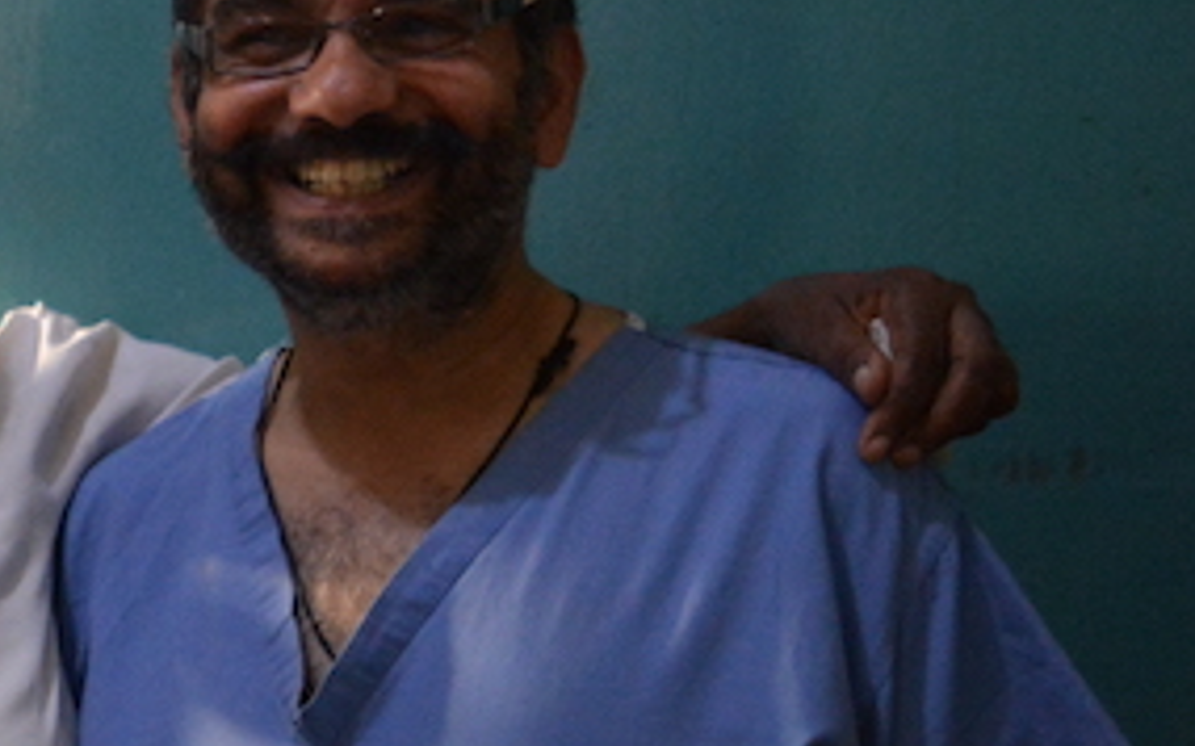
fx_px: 3224
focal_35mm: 99
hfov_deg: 18.6
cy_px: 627
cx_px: -583
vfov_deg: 13.1
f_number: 3.5
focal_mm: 18
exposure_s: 1/30
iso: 1800
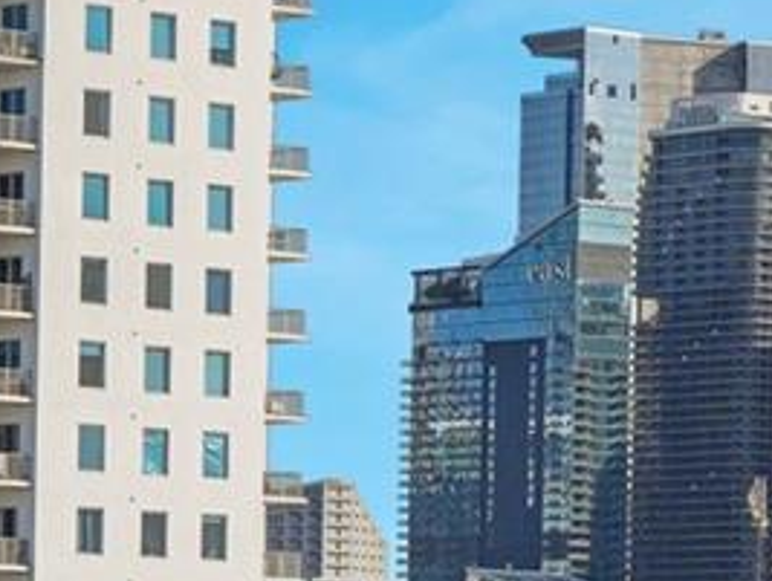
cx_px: 821
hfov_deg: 7.8
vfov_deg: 5.8
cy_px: 925
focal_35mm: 253
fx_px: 5650
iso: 125
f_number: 10
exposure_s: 1/640
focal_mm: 44
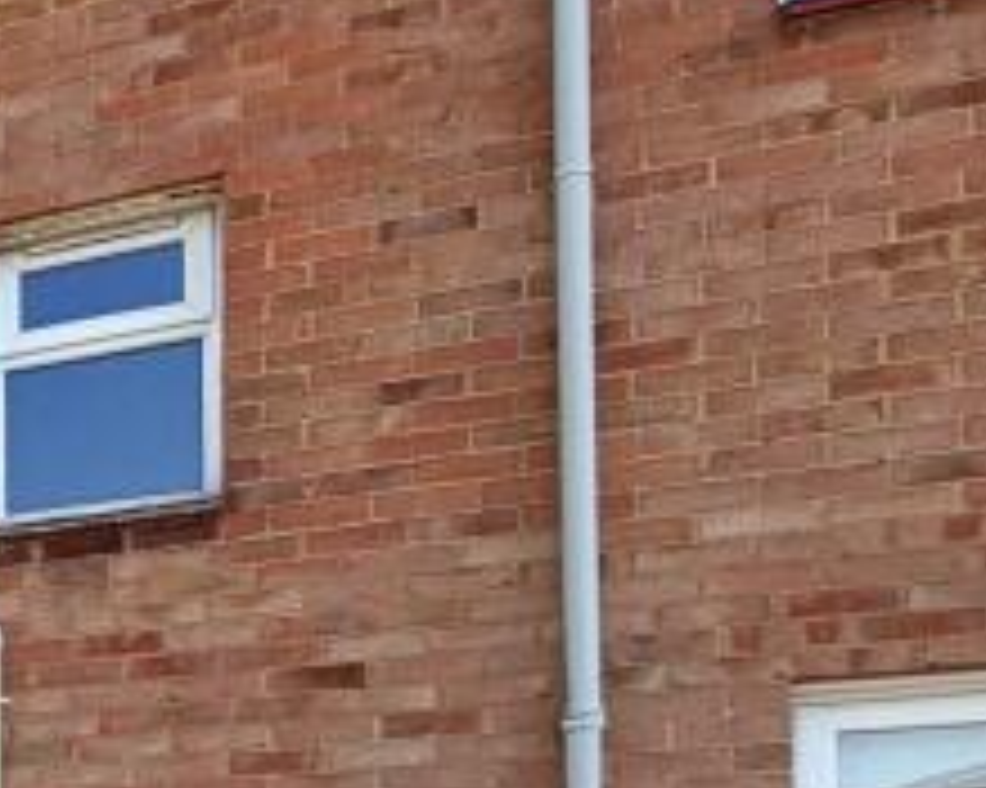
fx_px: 1867
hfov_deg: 18.0
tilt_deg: +0.5
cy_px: 1022
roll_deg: -0.4
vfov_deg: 21.6
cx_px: -1067
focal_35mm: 64
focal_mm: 2.22
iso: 40
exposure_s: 1/770
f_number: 2.2
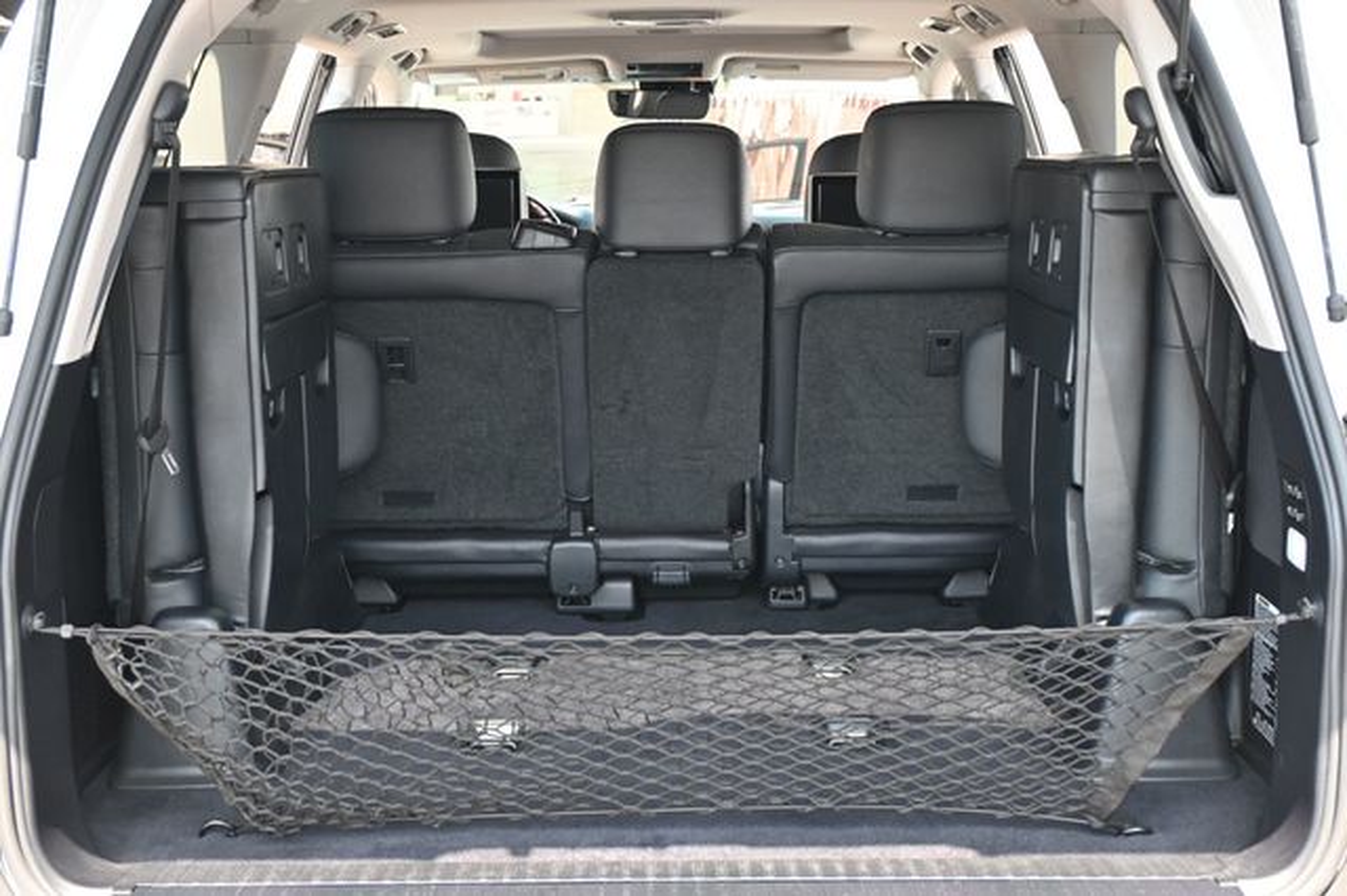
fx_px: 1711
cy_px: 448
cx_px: 674
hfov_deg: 43.0
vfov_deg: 29.4
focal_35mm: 46
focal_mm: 30.5
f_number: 4.8
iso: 640
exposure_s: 1/125
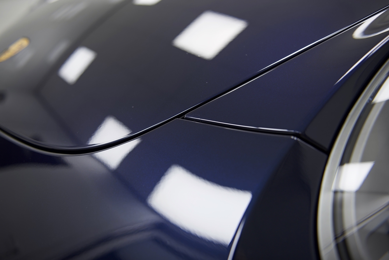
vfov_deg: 45.0
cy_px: 130
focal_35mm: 29
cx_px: 194
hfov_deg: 63.6
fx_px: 314
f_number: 3.2
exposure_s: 1/60
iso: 100
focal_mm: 29
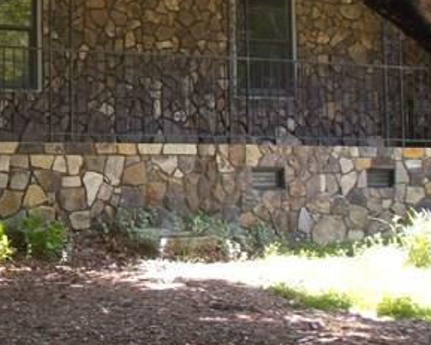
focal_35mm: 90
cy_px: 64
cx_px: -52
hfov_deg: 20.2
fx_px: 1148
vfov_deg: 16.9
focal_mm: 4.6
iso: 80
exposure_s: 1/60
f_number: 3.2
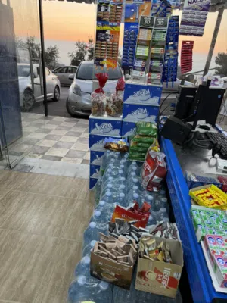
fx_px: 210
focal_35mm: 24
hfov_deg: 56.8
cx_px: 114
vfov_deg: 71.6
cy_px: 152
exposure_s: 1/100
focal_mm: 6.76
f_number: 1.78
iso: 80
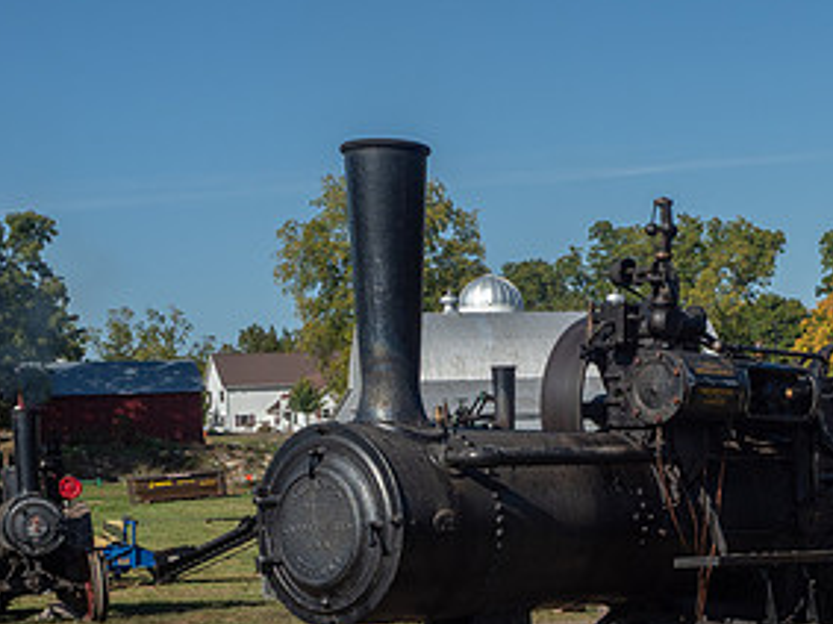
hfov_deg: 24.4
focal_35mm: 78
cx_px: 727
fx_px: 1876
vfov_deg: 18.5
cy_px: 596
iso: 200
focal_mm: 19
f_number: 7.1
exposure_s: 1/640
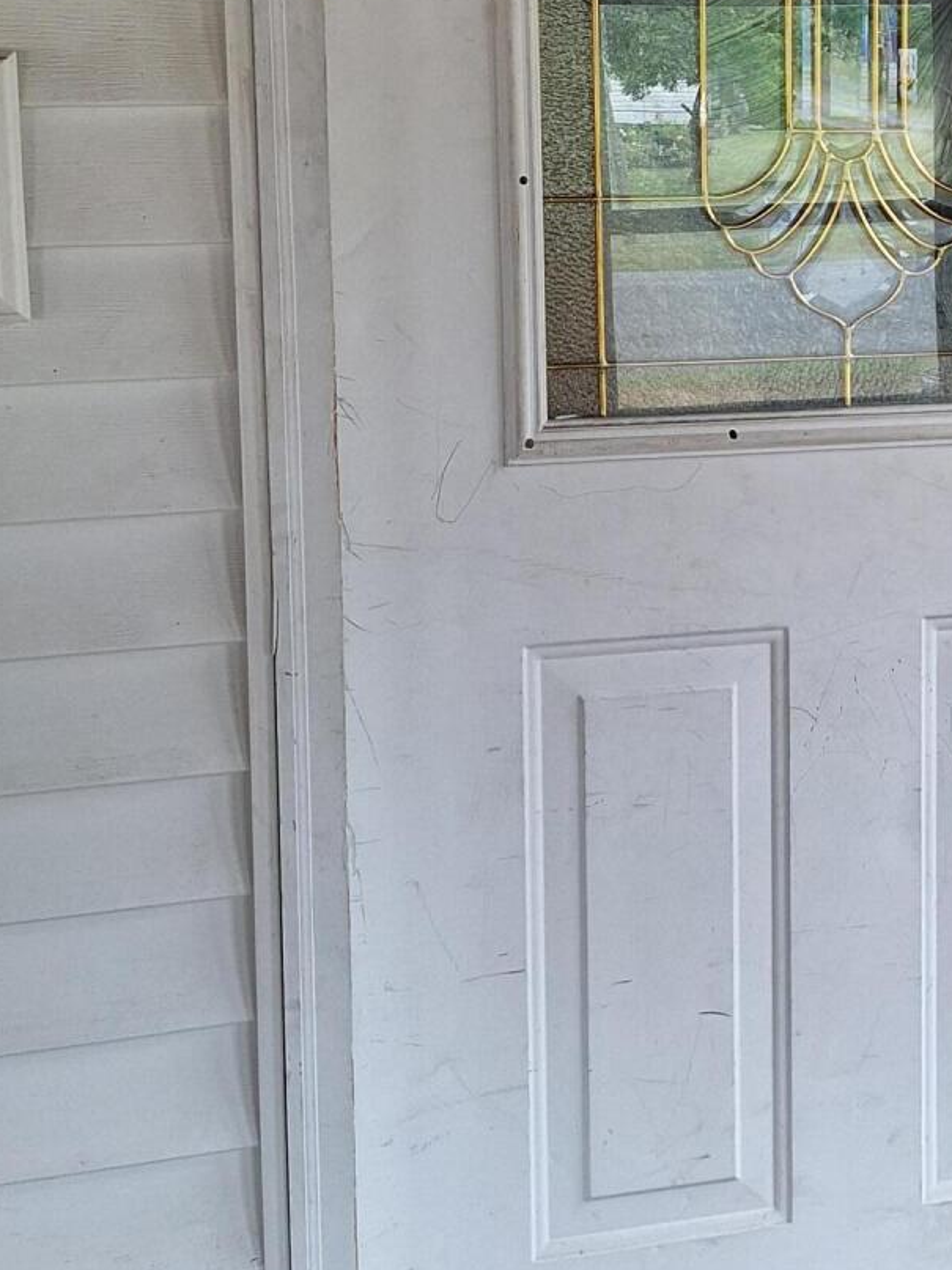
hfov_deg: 24.8
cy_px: 392
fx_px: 2091
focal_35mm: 57
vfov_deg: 33.4
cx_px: 869
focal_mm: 5.54
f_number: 1.8
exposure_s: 1/60
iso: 64
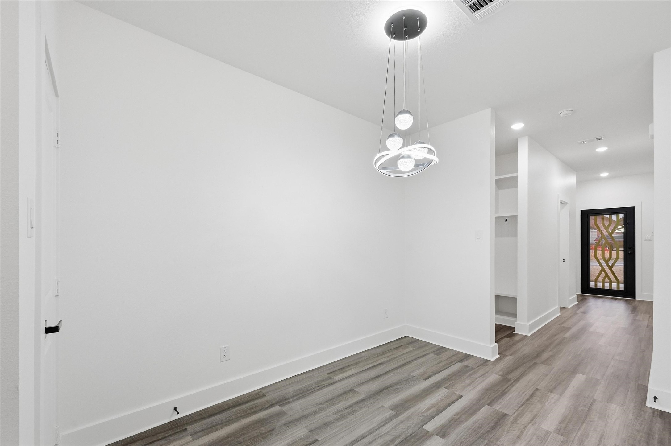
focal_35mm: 15
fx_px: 279
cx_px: 336
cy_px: 223
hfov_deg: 100.4
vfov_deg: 77.2
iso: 1000
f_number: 7.1
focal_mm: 15
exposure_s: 1/3200
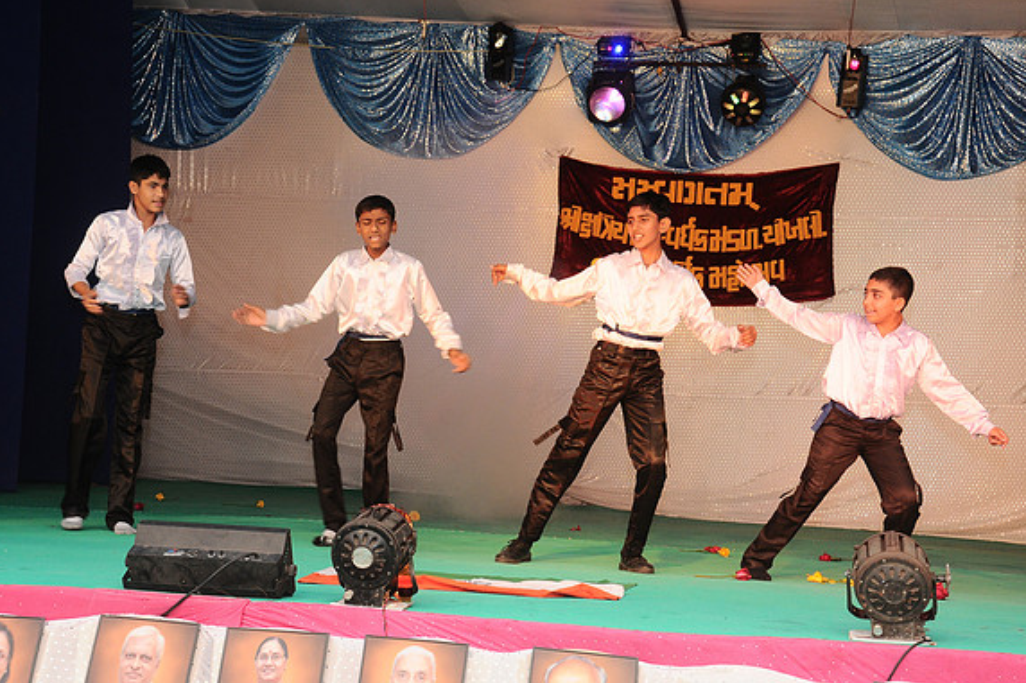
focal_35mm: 76
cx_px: 513
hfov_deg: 26.7
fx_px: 2165
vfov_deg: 17.9
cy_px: 340
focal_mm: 50
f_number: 10
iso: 640
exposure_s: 1/125
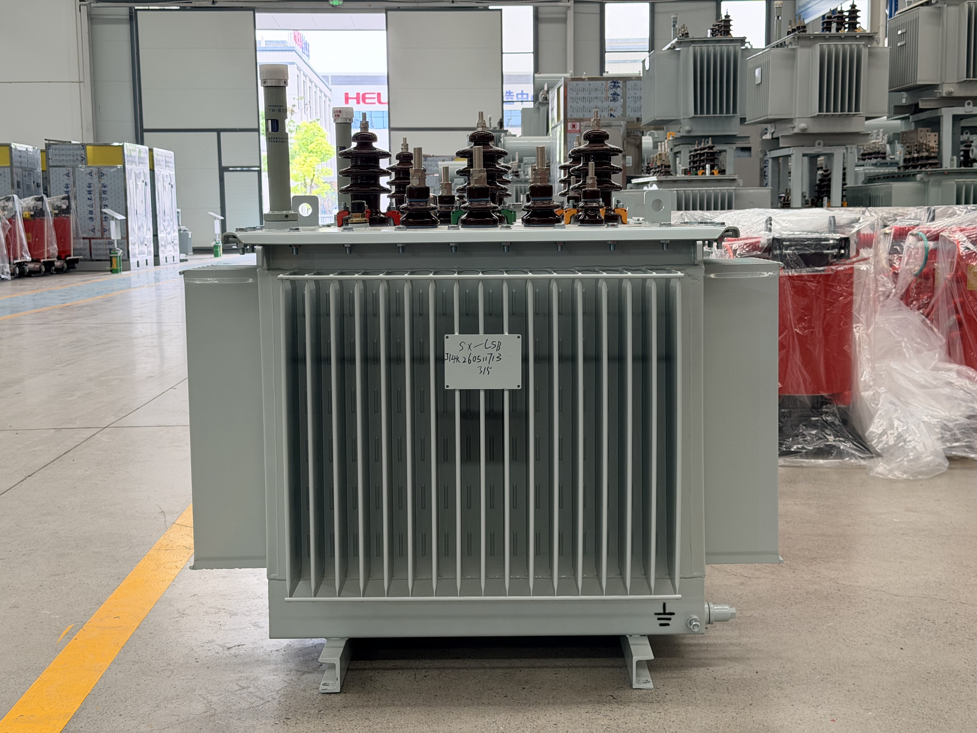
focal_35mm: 48
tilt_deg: -6.0
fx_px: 1355
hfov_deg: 39.7
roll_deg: +1.0
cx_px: 488
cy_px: 366
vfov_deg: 30.3
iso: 160
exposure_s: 1/147
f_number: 1.78
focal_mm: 6.76
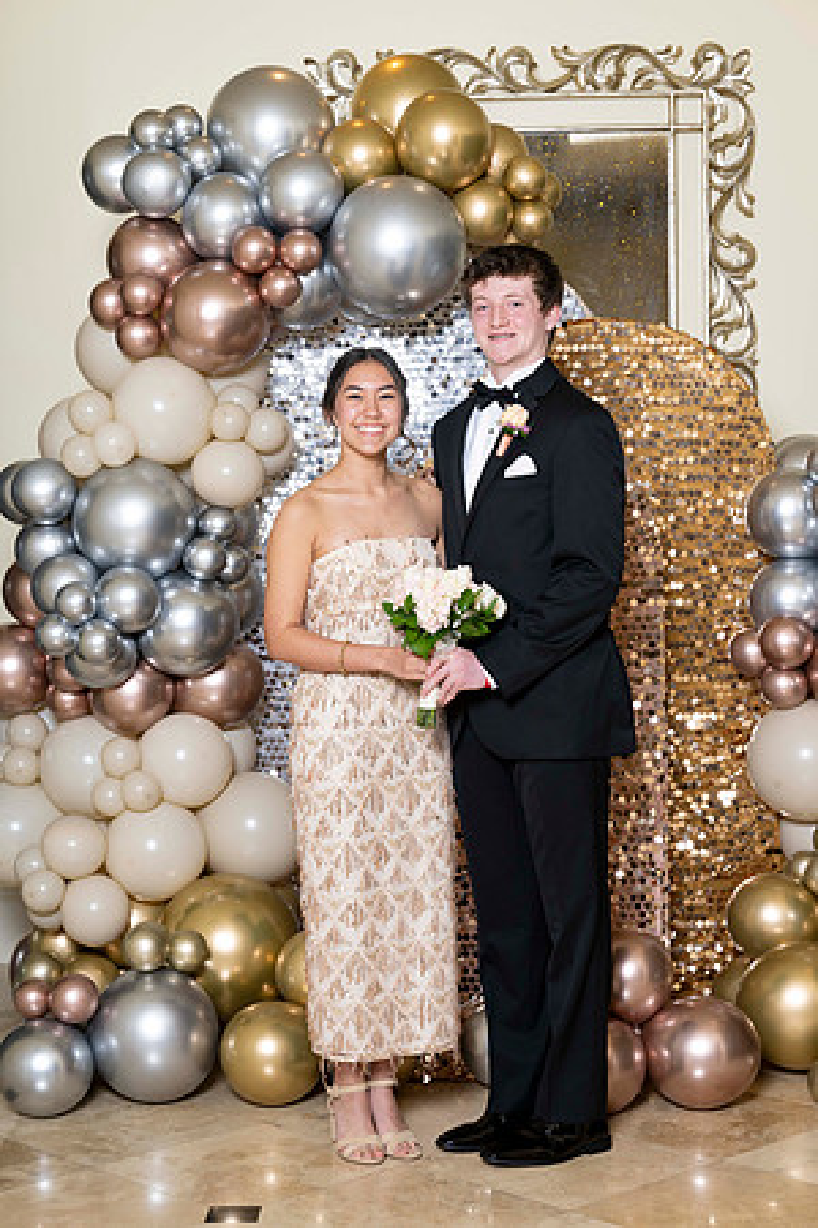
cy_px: 614
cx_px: 409
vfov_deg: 28.8
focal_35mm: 70
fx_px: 2386
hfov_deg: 19.5
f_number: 5.6
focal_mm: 70
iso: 250
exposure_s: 1/200
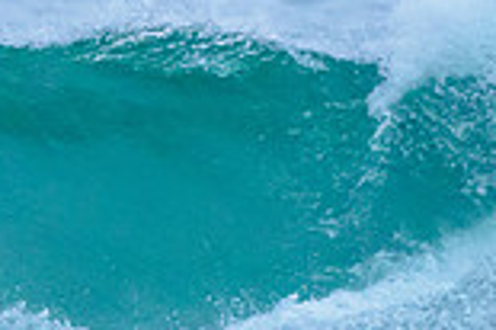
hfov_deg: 0.9
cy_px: 41
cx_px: -424
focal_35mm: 2295
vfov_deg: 0.6
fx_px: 31586
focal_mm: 500
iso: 3200
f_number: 5.6
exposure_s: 1/2000
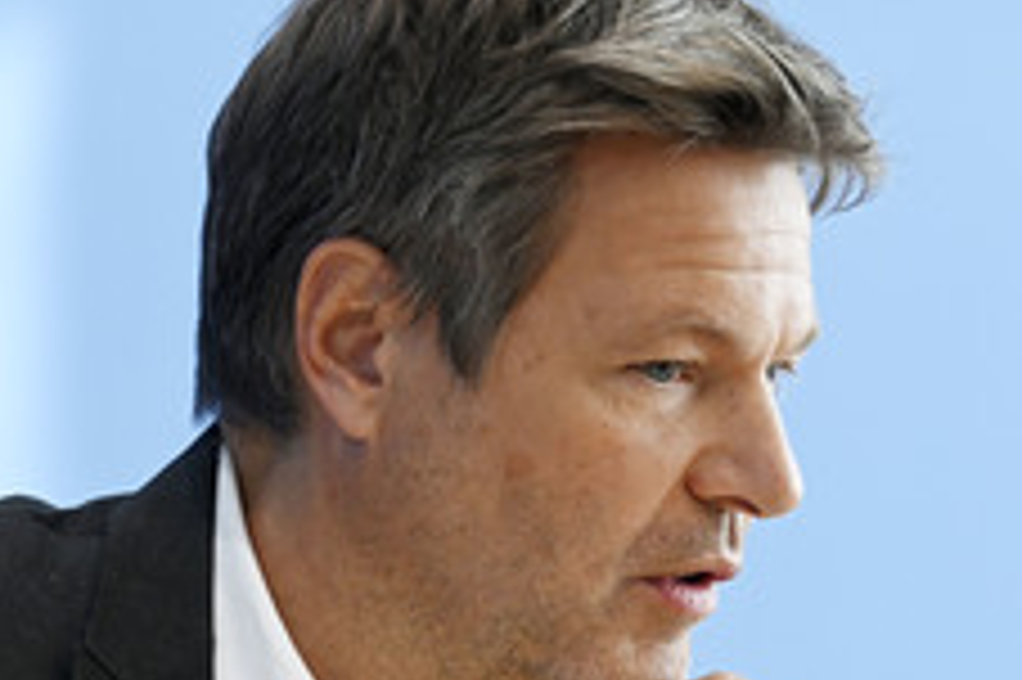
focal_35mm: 268
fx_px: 7602
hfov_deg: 7.7
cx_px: 380
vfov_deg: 5.1
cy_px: 491
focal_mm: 135
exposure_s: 1/1000
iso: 2000
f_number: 5
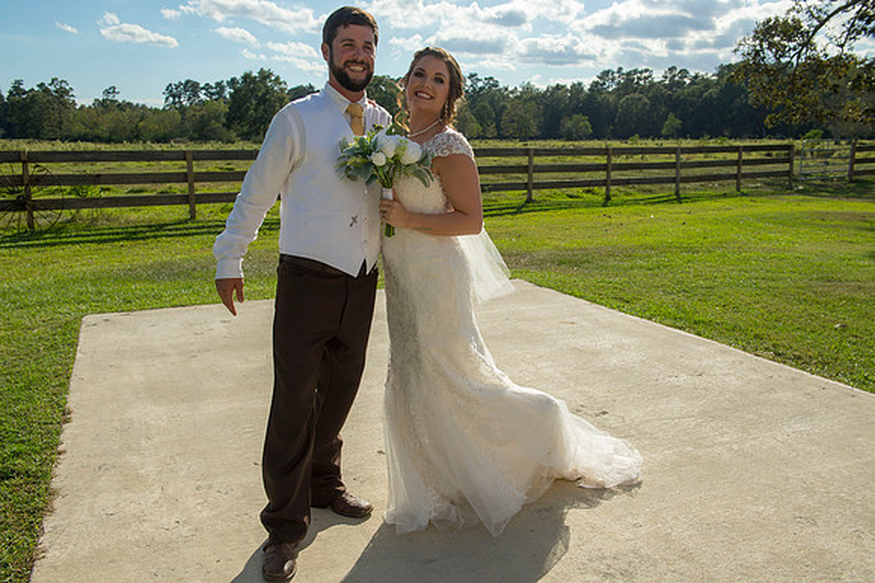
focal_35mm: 32
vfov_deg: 41.1
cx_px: 438
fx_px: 777
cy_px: 292
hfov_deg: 58.7
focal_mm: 32
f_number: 6.3
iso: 200
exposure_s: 1/1250
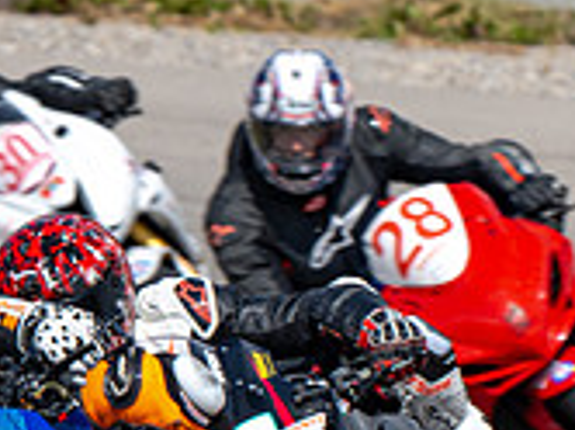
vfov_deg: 0.9
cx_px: 140
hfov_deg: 1.1
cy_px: 588
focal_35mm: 1741
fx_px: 28878
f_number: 9
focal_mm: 340
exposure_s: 1/800
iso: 160
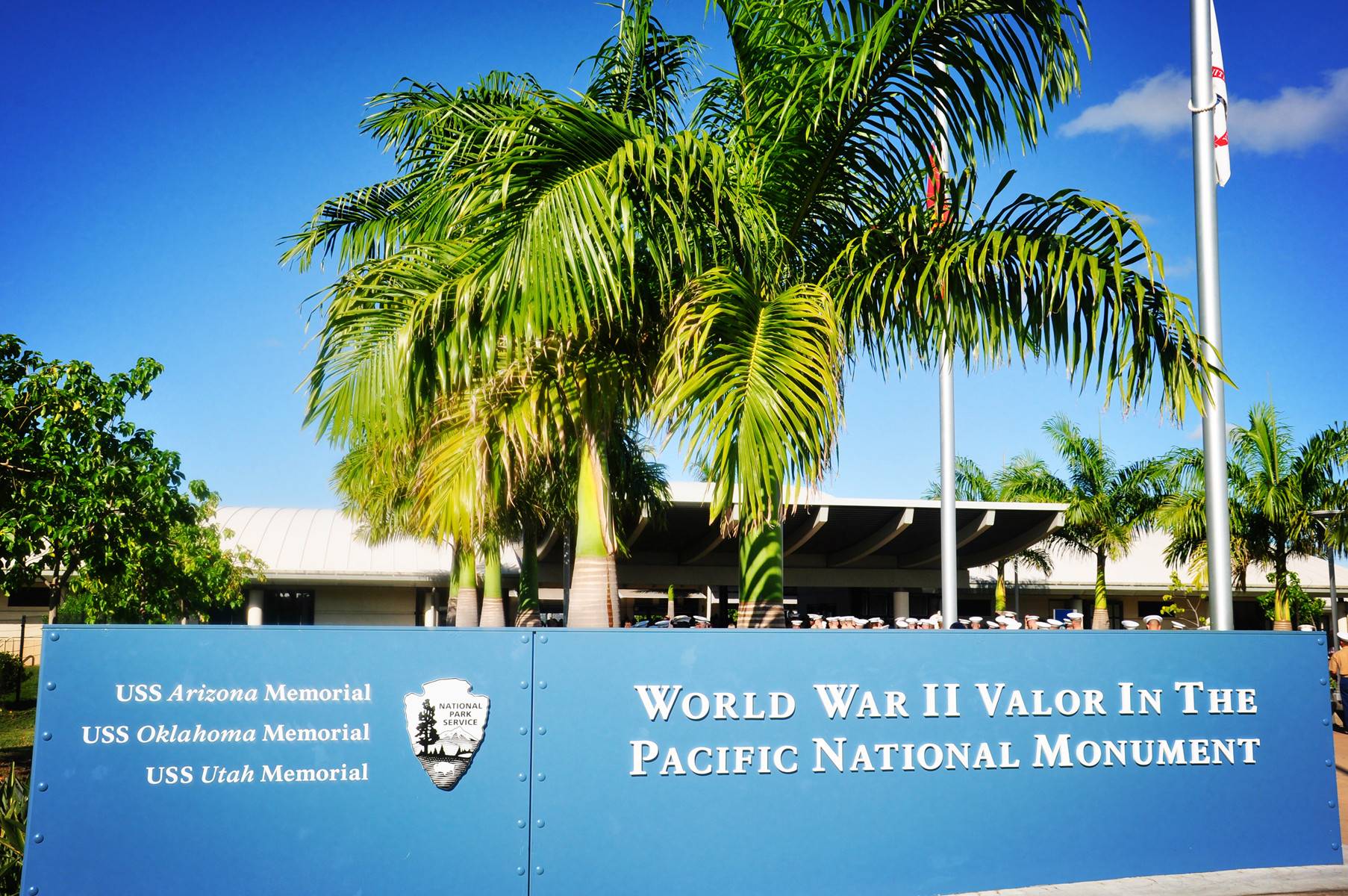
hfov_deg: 53.2
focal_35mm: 36
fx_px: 1347
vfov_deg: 36.8
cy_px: 448
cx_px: 674
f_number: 10
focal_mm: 24
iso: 200
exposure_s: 1/320
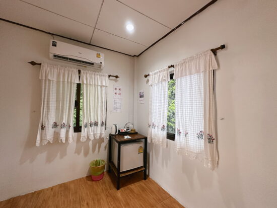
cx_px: 138
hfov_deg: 102.0
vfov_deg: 85.7
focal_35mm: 14
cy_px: 104
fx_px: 112
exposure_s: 1/50
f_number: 2.2
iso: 160
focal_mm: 2.22
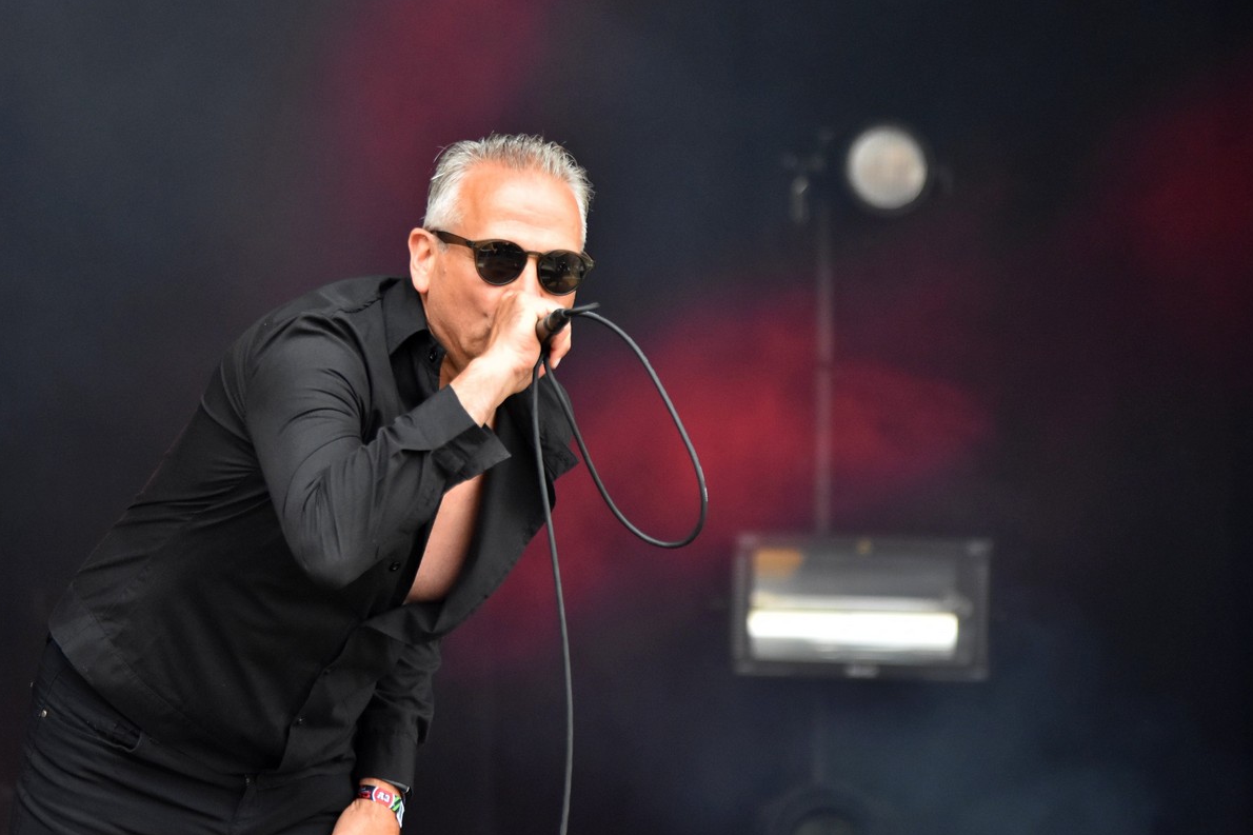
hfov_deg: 8.5
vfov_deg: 5.7
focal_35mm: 242
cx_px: 626
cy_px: 418
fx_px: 8421
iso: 1250
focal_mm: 160
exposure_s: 1/2000
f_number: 2.8
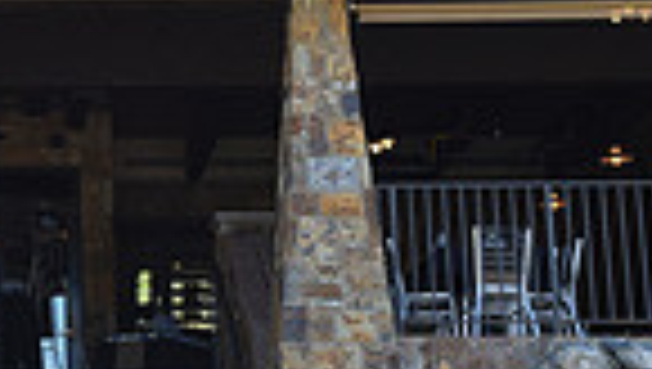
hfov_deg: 15.9
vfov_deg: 9.4
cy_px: 110
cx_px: -130
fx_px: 2250
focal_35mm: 130
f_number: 5.6
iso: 320
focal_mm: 31
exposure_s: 1/250
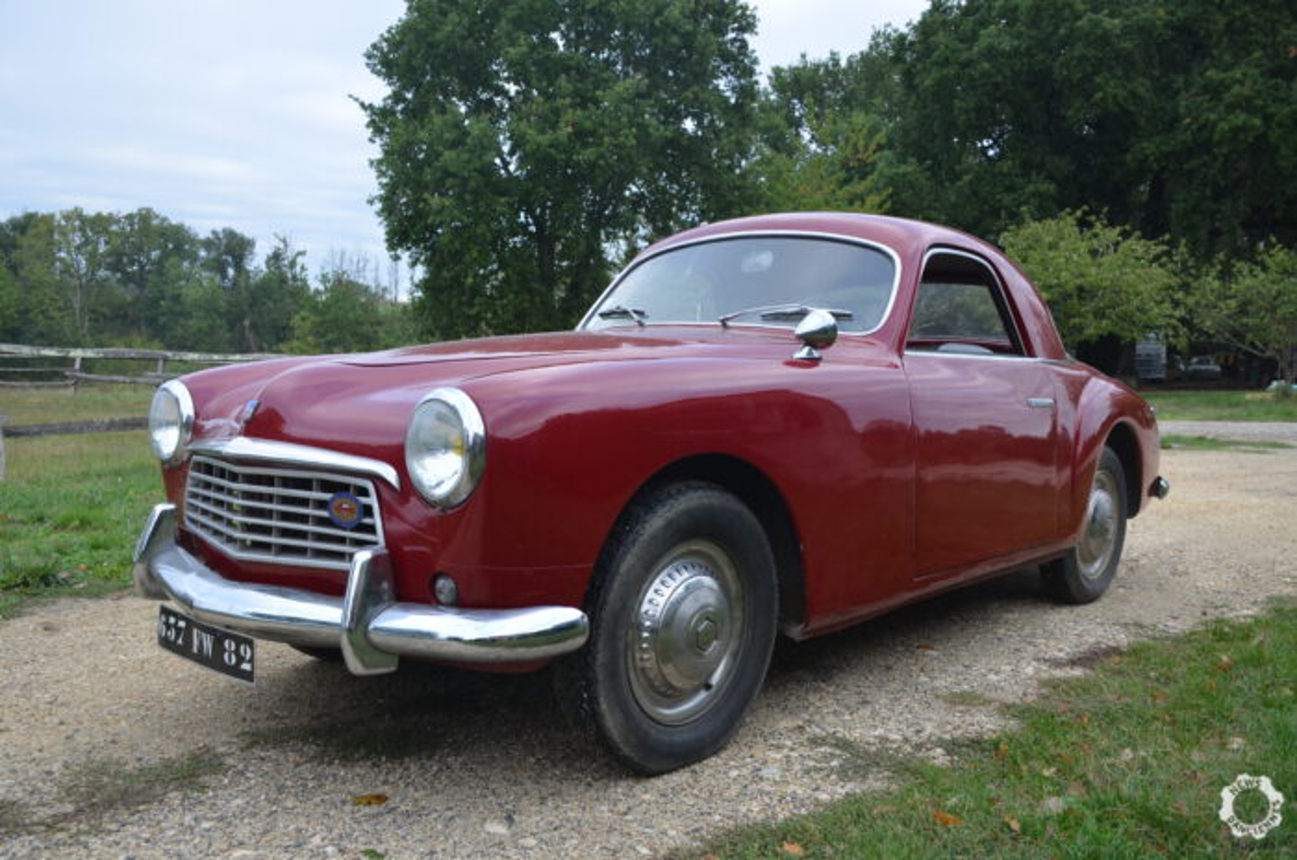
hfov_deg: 62.0
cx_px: 648
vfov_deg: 43.4
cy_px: 430
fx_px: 1079
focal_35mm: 30
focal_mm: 20
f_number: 5.6
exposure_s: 1/125
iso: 280
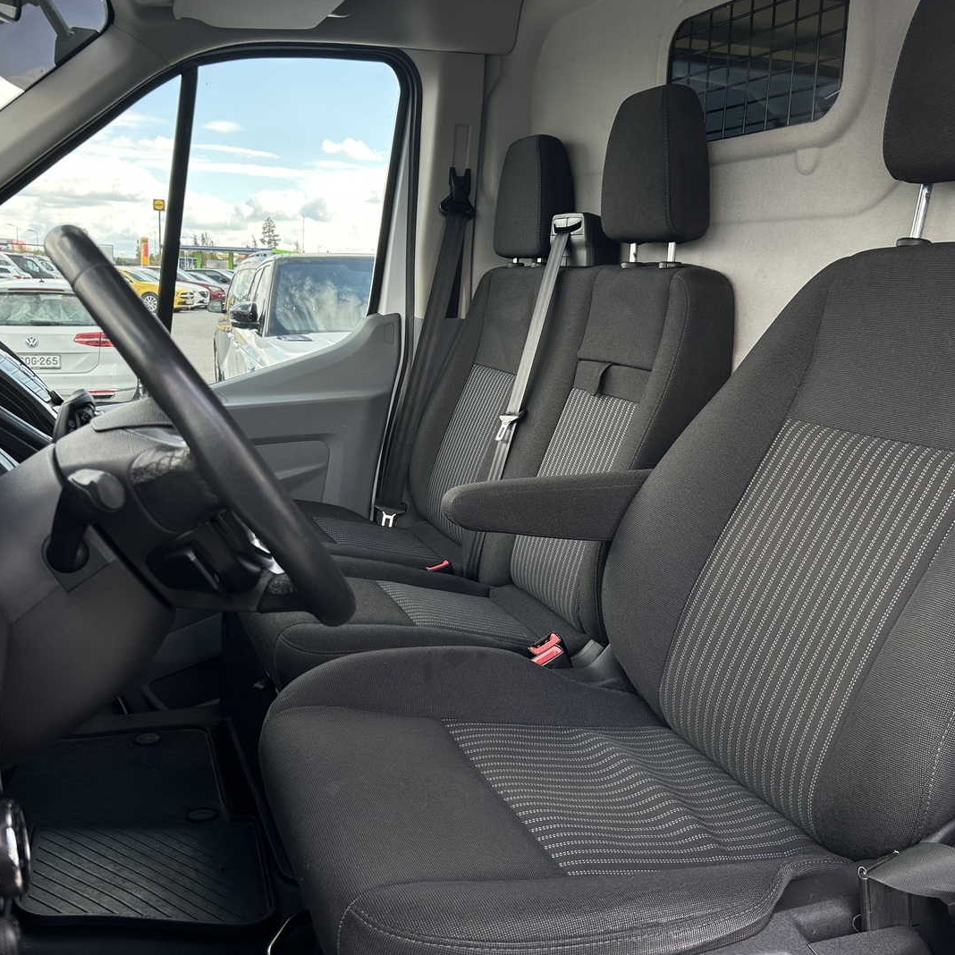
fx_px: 968
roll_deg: -1.8
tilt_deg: -10.7
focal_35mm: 31
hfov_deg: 52.5
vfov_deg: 52.5
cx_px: 469
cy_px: 473
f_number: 1.5
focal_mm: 5.7
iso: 50
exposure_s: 1/379
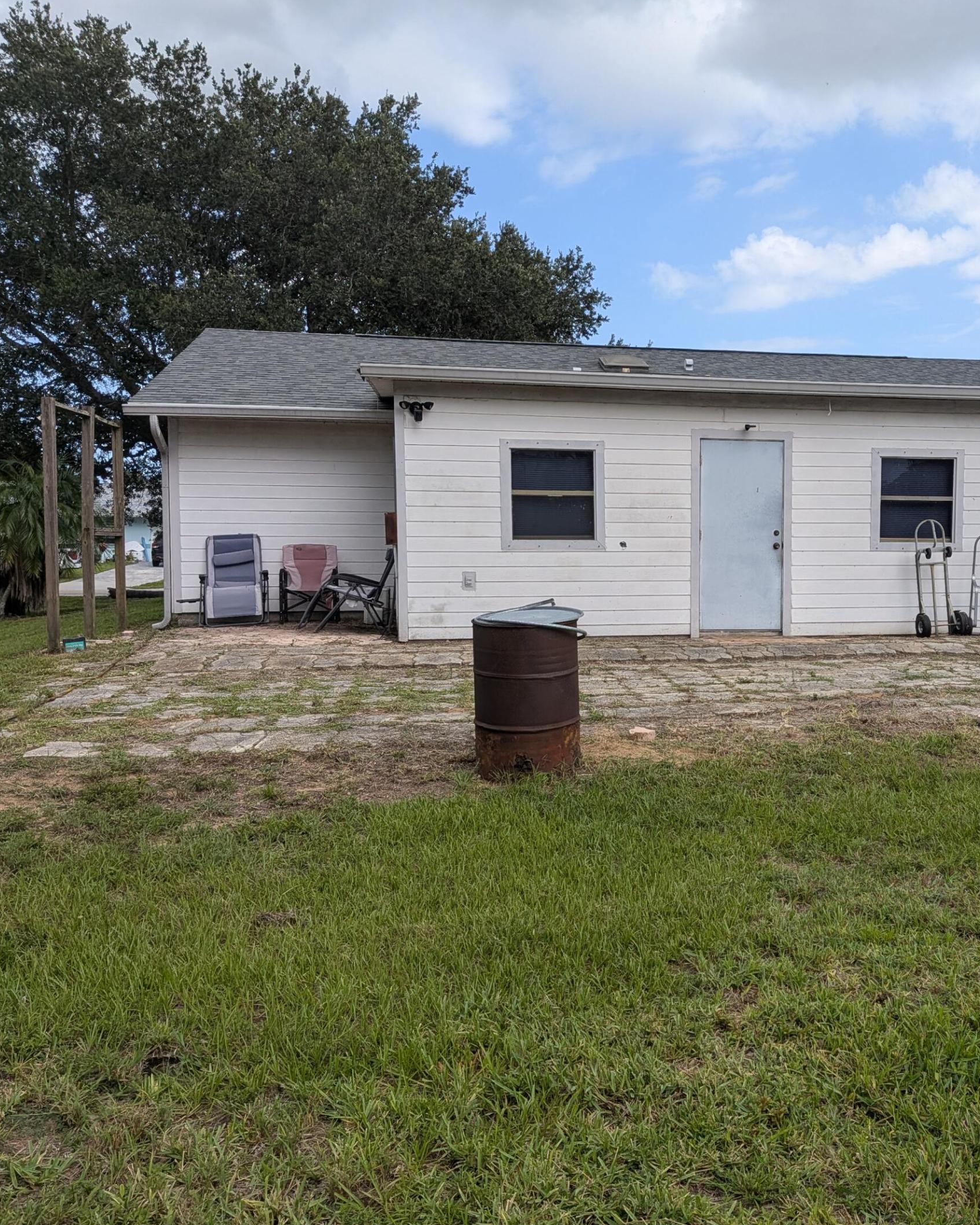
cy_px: 626
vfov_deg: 55.7
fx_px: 1160
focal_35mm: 32
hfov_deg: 44.8
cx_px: 687
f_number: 1.7
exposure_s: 1/1010
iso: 30
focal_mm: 4.53
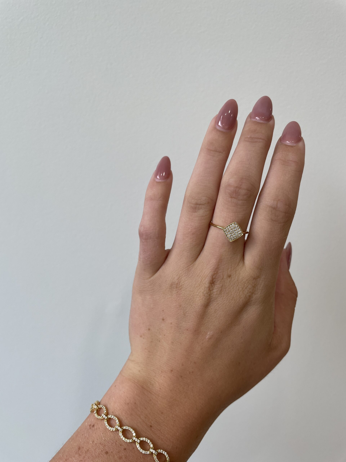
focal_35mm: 26
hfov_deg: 53.1
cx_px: 173
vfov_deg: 67.3
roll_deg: -3.0
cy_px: 231
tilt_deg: -19.1
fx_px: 347
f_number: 1.6
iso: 50
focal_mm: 4.2
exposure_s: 1/120
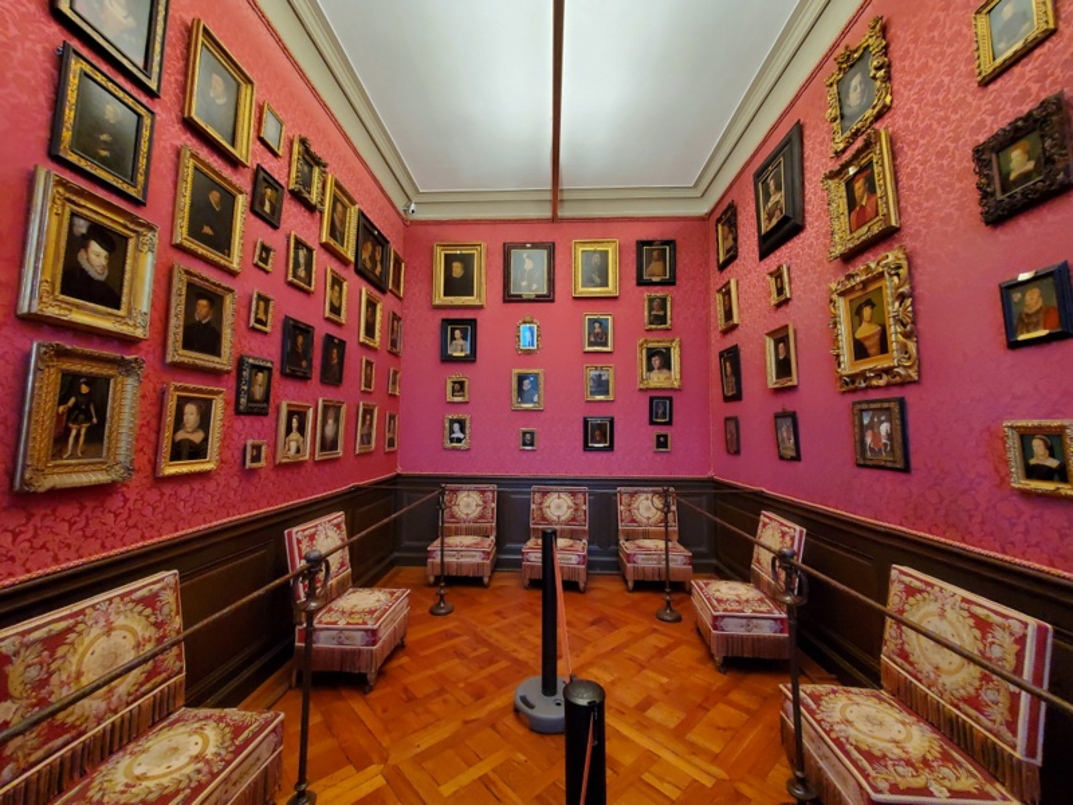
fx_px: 403
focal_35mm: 13
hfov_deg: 106.2
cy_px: 402
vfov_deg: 89.9
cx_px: 536
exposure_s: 1/50
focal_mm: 1.8
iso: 400
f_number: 2.2
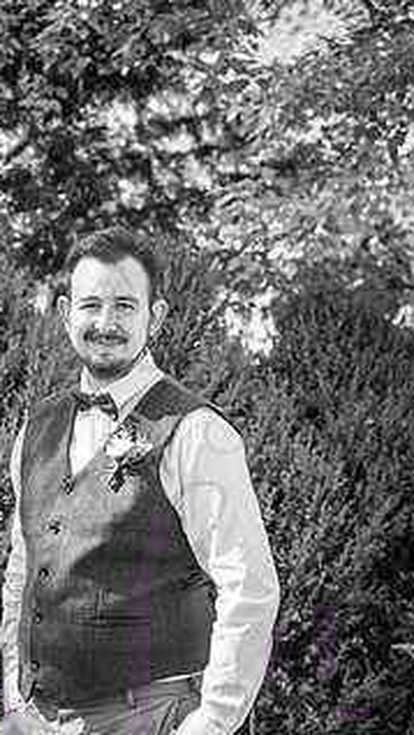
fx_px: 2458
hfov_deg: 9.6
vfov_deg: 17.0
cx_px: 90
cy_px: 515
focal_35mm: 126
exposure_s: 1/200
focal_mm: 85
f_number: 5.6
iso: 400
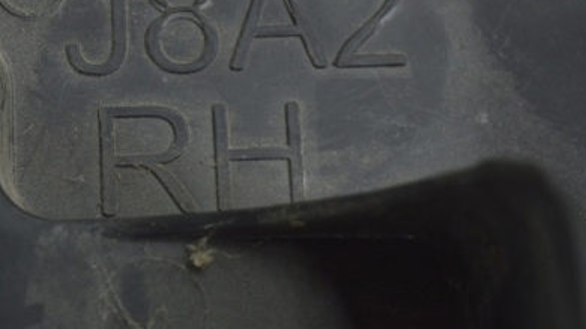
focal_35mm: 116
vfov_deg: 10.4
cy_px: 59
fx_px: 1800
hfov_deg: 18.4
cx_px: 180
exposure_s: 1/40
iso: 400
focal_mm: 45
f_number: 5.6
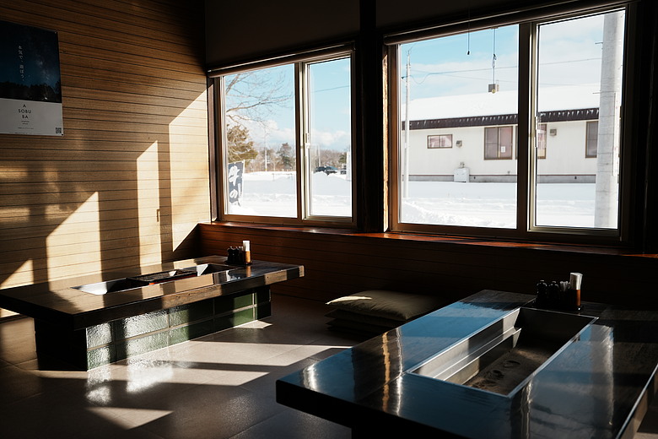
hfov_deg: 60.6
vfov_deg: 42.6
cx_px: 329
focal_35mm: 31
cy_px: 220
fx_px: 563
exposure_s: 1/4000
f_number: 2.8
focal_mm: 30.8
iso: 250
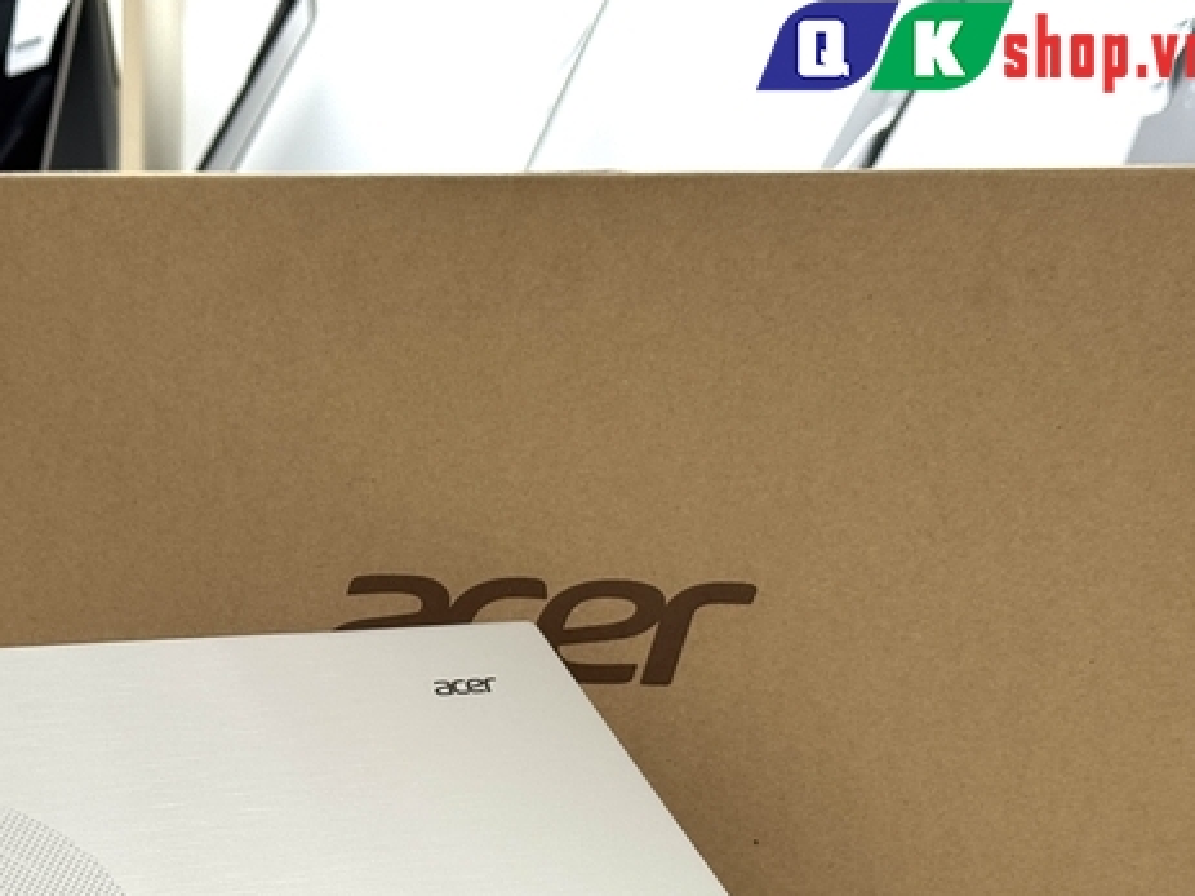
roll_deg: +0.2
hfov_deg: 23.3
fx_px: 2865
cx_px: 263
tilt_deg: -7.4
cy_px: 731
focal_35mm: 83
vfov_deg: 17.6
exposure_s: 1/121
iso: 64
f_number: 1.78
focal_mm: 6.76
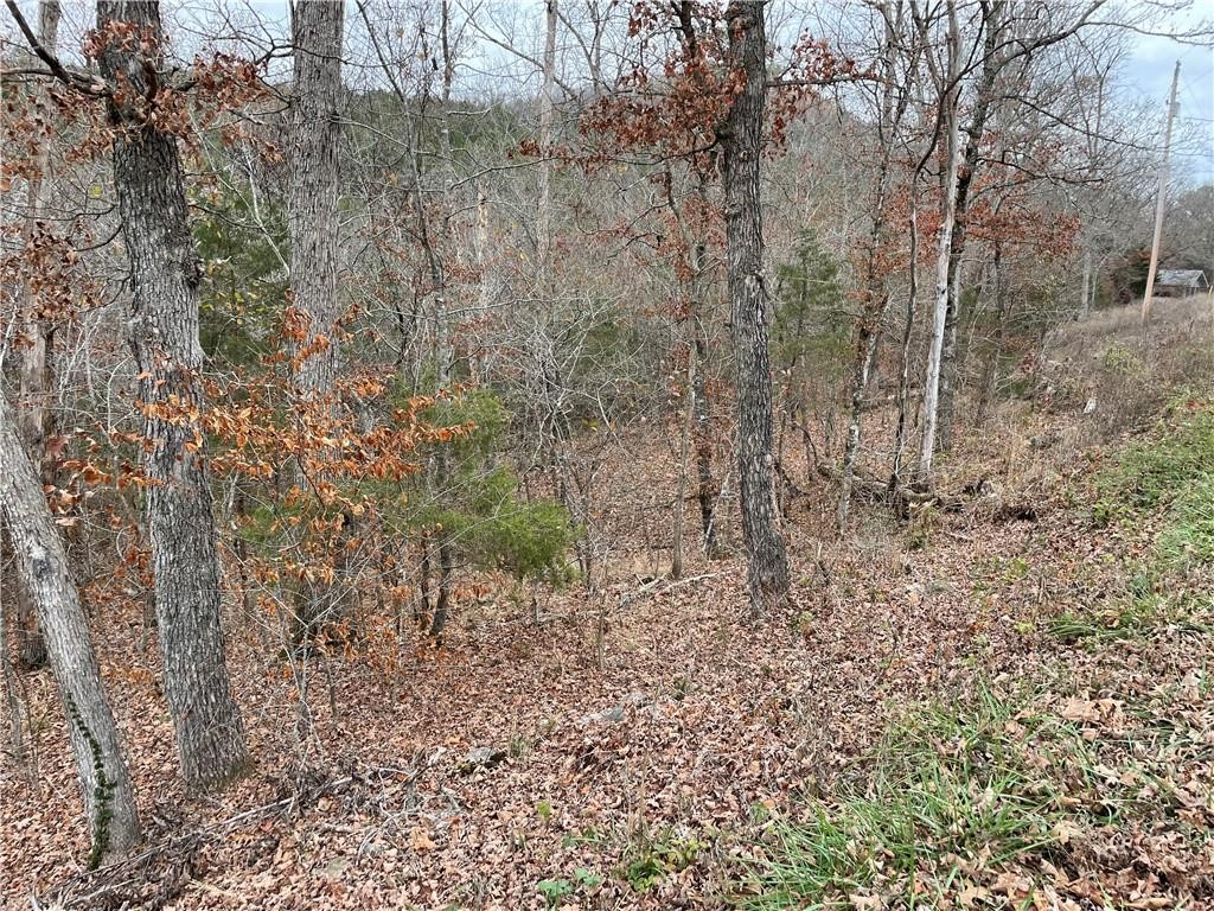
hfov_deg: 67.3
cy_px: 456
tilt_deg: -10.9
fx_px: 912
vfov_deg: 53.1
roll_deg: -1.7
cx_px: 607
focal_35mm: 26
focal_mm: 4.2
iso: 32
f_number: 1.6
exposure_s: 1/295
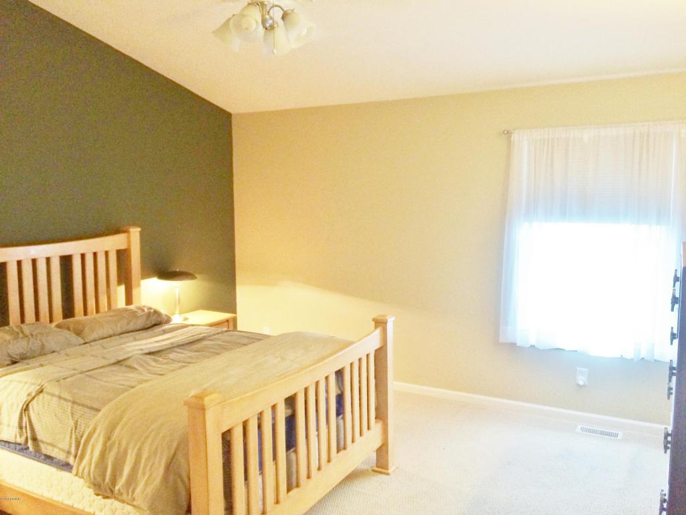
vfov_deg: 48.2
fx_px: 575
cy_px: 258
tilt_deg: -7.2
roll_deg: +0.8
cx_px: 343
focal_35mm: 29
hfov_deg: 61.7
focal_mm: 4.15
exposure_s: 1/17
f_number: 2.2
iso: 320
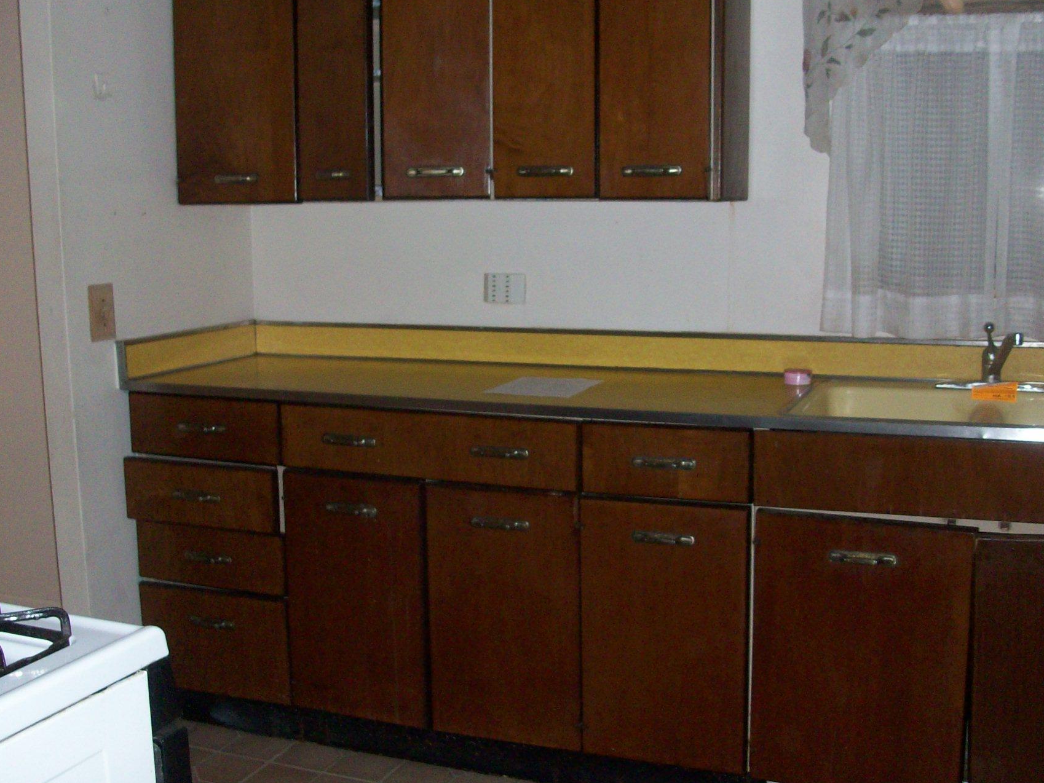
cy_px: 327
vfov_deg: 35.1
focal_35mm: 41
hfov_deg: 45.7
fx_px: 1237
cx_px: 567
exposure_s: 1/60
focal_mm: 5.7
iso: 160
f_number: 2.8
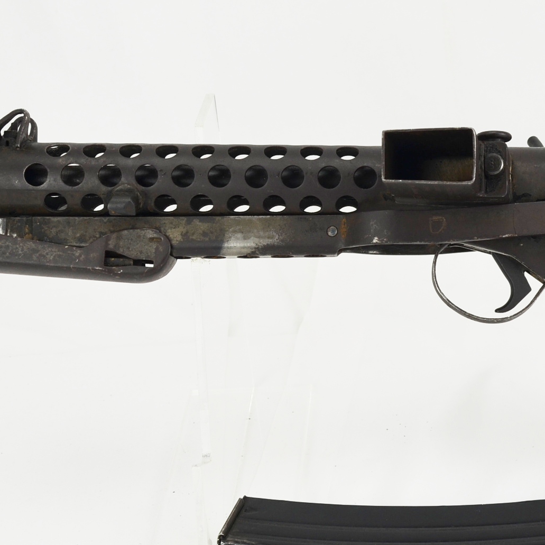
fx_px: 1300
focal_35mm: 73
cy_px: 220
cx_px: 445
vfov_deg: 23.6
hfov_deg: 23.3
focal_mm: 24
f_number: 5.6
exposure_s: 1/125
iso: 220
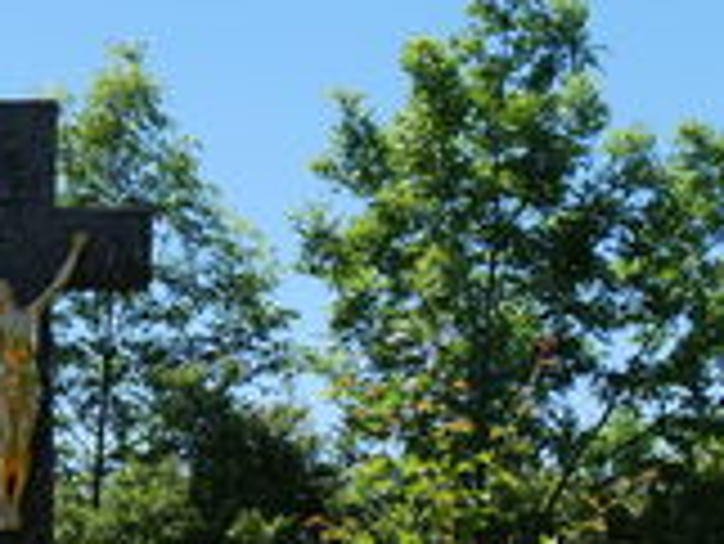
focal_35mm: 118
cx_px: -247
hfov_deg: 15.8
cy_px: 834
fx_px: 2470
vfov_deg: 12.0
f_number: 8
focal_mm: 19
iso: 200
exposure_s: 1/400
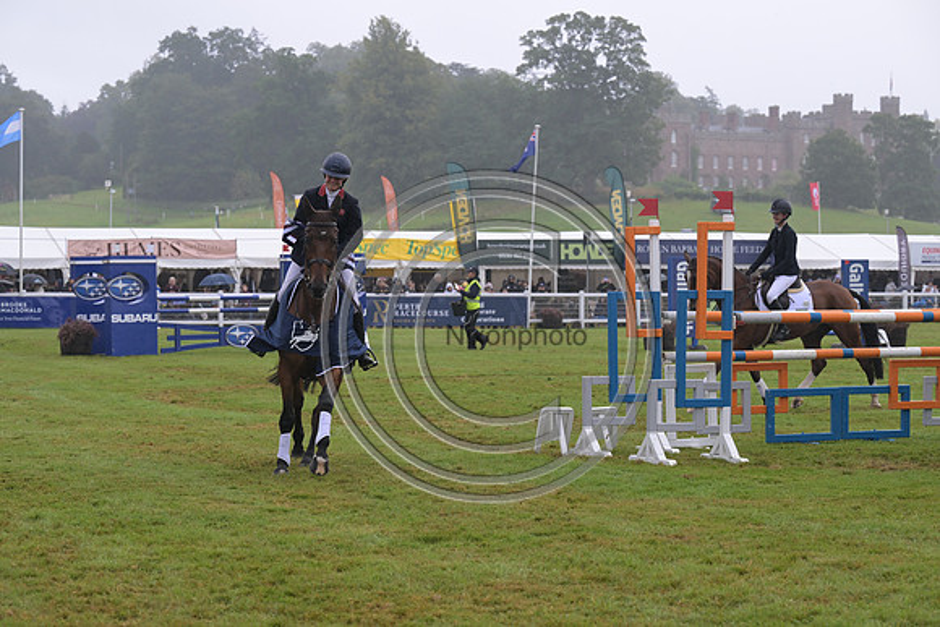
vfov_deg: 14.3
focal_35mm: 96
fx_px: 2507
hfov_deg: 21.2
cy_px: 314
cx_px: 470
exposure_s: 1/800
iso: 720
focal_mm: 96
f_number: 5.6
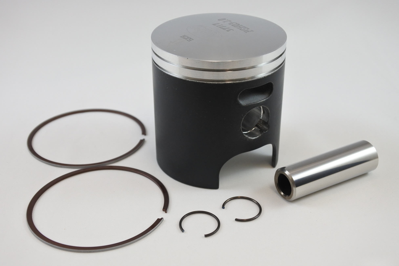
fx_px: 510
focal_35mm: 46
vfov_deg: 29.2
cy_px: 133
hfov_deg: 42.7
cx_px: 200
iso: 400
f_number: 4.5
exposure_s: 1/125
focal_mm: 17.2
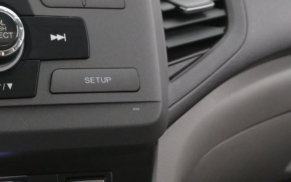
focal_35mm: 79
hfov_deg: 24.5
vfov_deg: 16.4
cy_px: 26
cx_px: -30
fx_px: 624
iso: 2800
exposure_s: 1/40
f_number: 4
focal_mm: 22.5
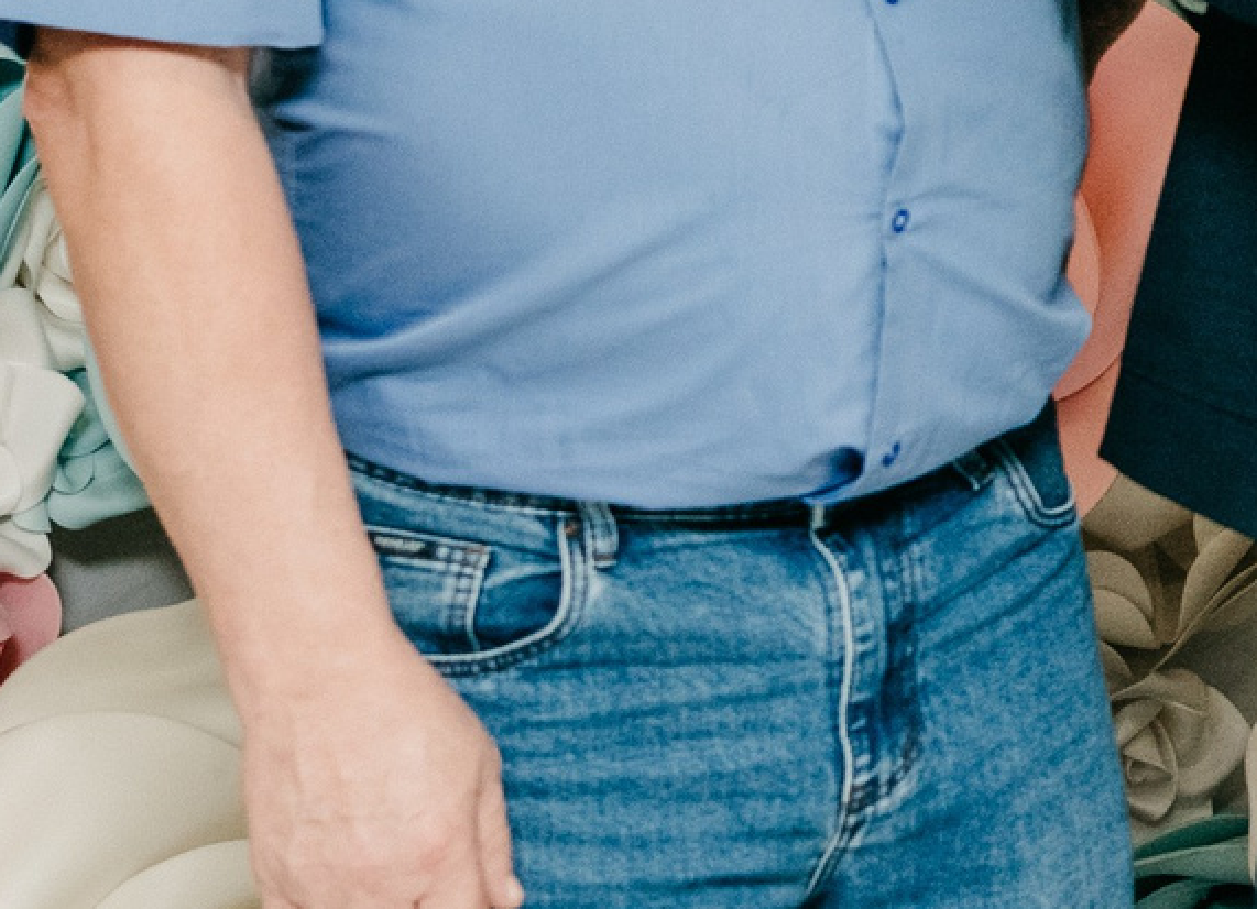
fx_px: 5772
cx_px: 2031
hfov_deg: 11.7
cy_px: -535
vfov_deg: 8.8
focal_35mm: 161
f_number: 4.5
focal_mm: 34
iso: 320
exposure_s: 1/160
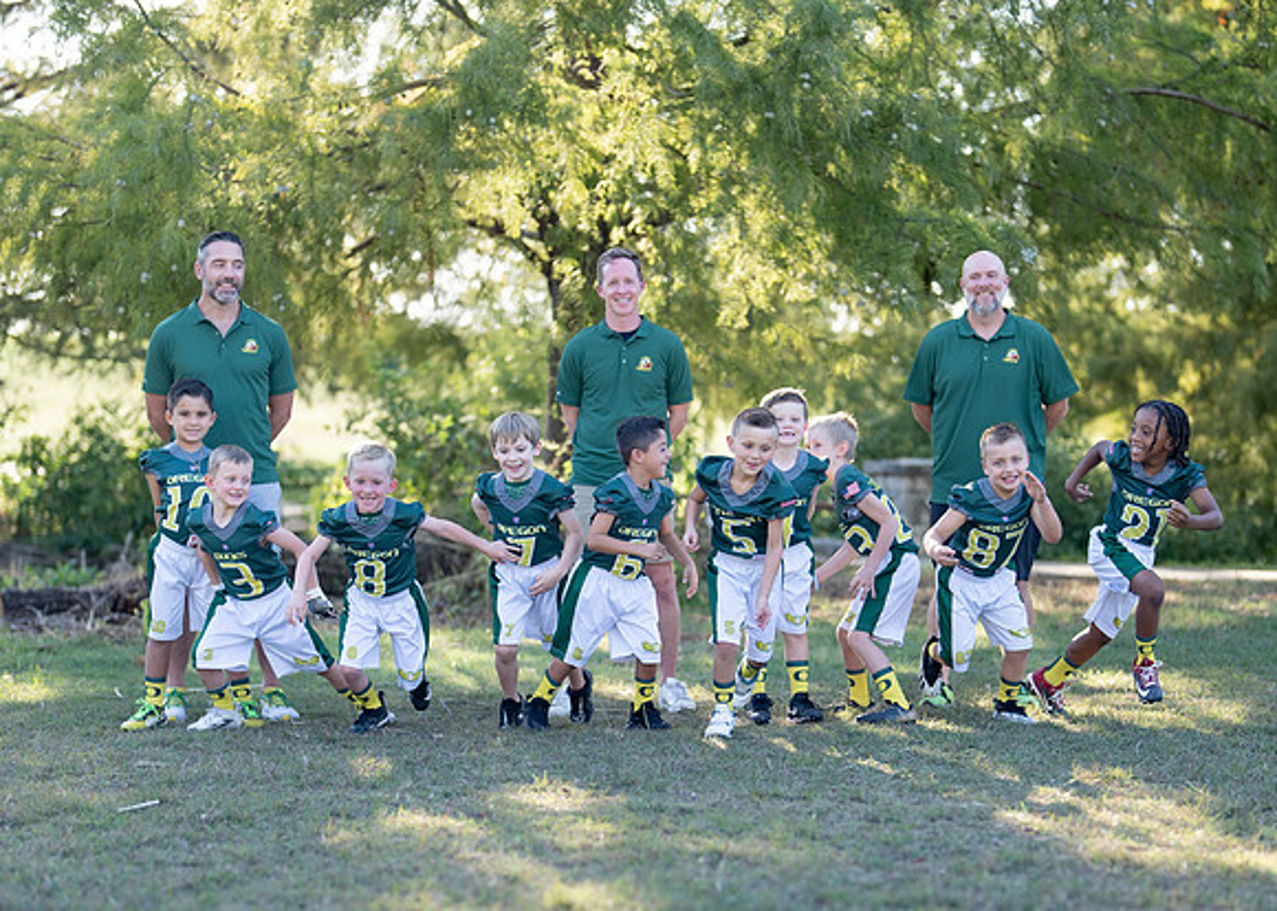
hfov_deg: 26.0
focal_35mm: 76
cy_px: 598
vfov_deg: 18.6
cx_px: 698
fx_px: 2769
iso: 125
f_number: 1.2
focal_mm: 50
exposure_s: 1/1250
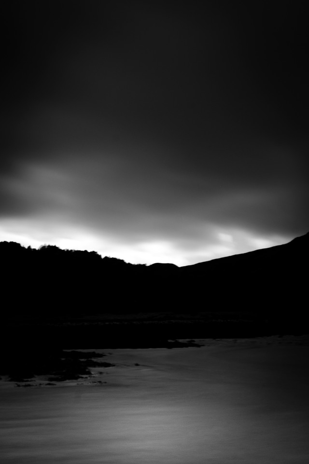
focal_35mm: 53
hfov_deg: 25.5
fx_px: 682
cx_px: 154
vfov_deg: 37.5
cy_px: 232
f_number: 11
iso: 200
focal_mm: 35
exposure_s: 20
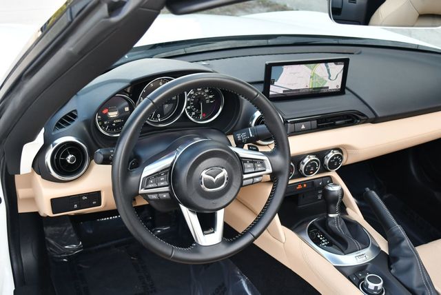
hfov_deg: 48.4
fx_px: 490
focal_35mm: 40
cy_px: 148
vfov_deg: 33.5
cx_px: 220
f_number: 3.8
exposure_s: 1/250
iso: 450
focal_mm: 20
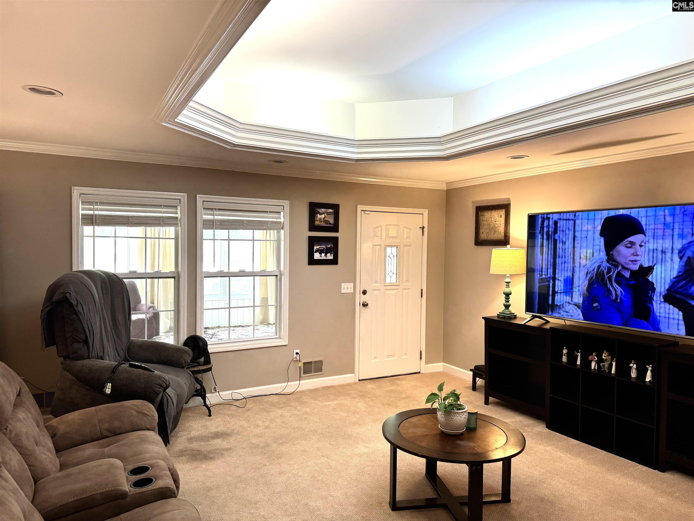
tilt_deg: -2.6
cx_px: 347
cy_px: 260
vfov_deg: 56.8
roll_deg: -0.4
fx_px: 481
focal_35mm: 24
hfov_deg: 71.6
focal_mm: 6.76
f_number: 1.78
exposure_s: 1/60
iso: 125
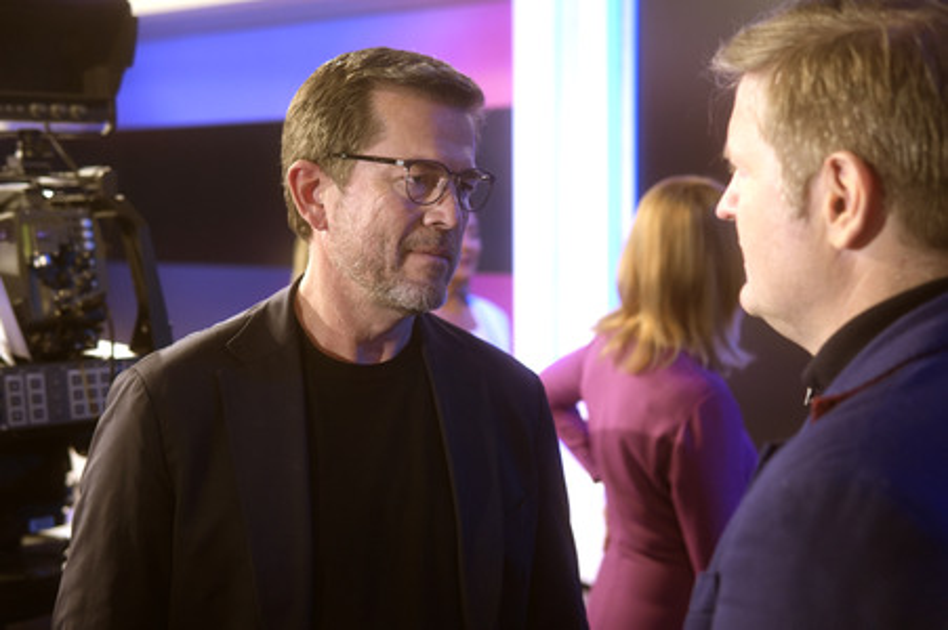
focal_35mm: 45
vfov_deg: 29.8
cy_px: 315
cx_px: 474
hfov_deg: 43.6
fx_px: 1184
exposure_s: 1/60
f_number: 2.2
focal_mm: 30
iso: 640
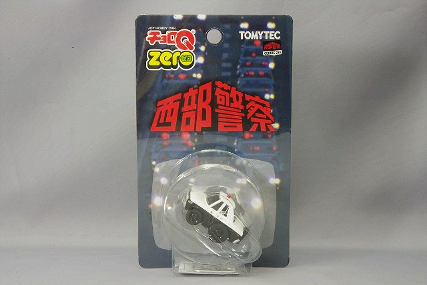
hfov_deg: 24.8
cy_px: 142
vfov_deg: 16.7
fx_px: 973
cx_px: 214
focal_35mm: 82
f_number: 32
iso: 400
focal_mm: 55
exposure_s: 1
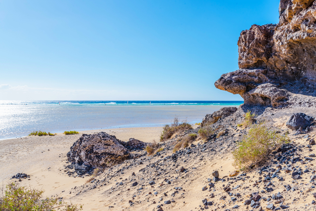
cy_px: 106
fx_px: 307
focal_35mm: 35
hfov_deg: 54.4
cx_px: 158
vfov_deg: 37.9
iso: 80
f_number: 16
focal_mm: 35
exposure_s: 1/125
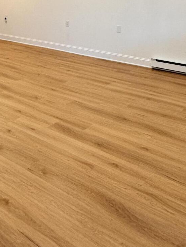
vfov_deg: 40.8
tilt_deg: +2.7
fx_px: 272
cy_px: -15
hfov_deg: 37.3
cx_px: 62
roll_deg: -1.9
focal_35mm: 38
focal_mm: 2.22
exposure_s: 1/120
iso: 200
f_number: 2.2
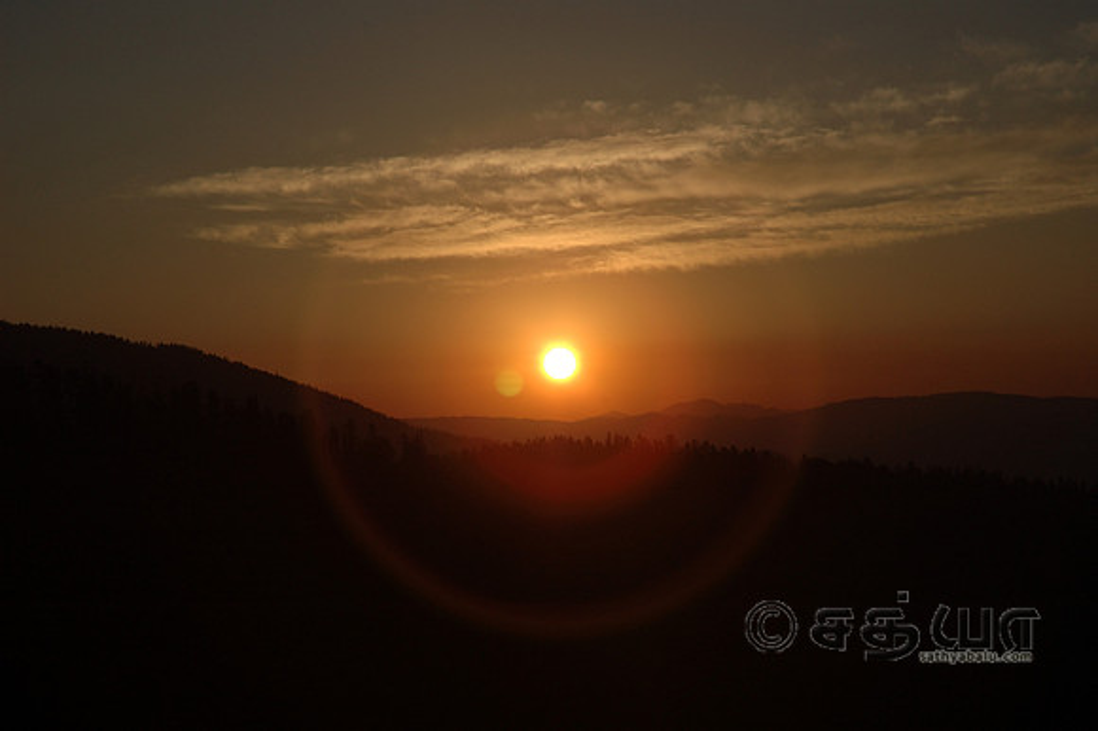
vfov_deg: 13.0
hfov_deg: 19.5
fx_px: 3201
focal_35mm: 105
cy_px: 366
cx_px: 549
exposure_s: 1/400
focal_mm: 70
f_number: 10
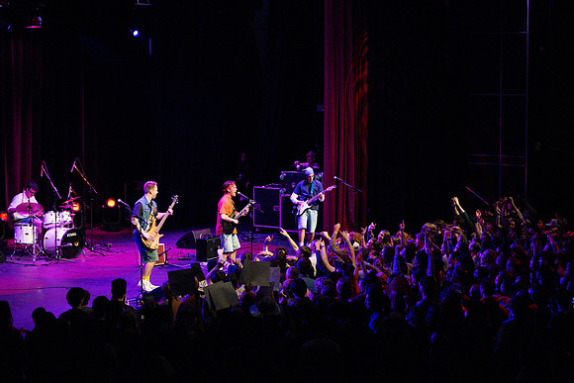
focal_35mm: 83
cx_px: 295
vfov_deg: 16.4
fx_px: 1327
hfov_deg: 24.4
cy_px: 166
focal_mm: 70
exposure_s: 1/500
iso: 6400
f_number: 2.8
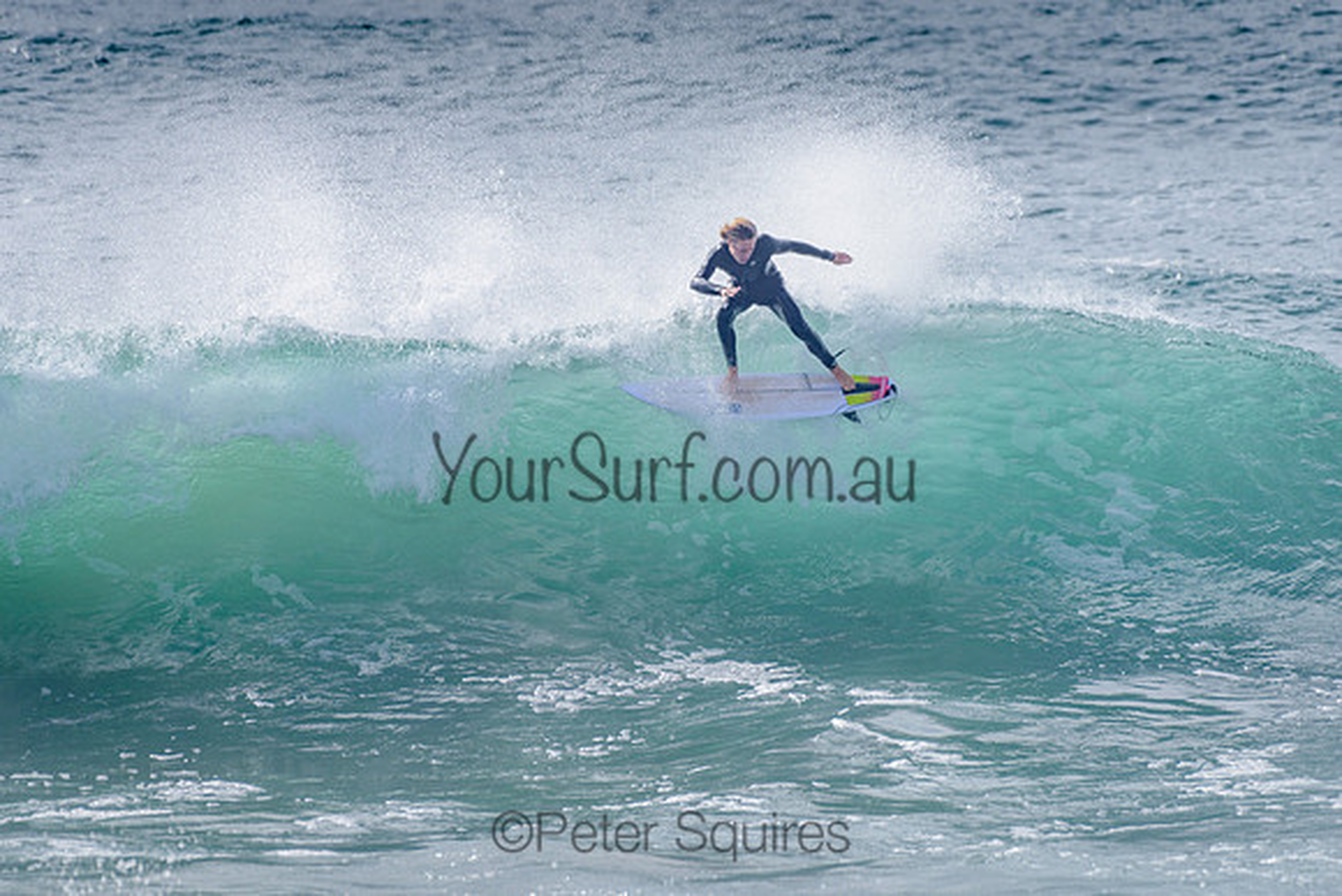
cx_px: 668
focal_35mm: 612
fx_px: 22825
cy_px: 347
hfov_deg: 3.4
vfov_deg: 2.2
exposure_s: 1/2000
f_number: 5.6
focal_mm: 500
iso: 100
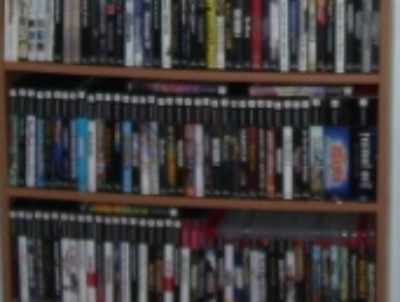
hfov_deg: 16.4
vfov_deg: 12.1
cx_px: 316
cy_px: -105
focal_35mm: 119
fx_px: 1378
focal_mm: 5.6
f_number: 2.7
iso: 80
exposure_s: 1/60
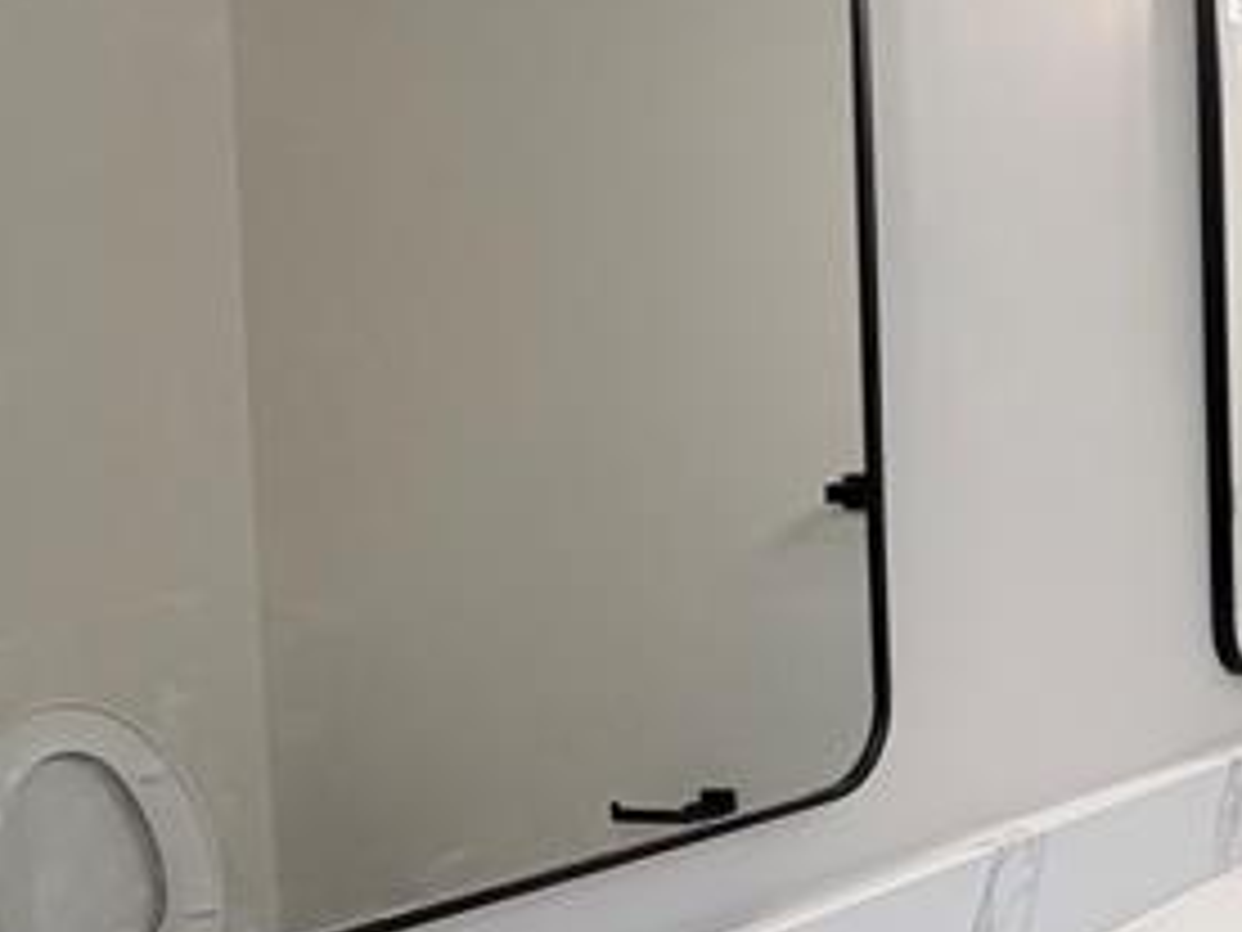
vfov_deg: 28.0
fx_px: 1866
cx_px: 1832
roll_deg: +0.8
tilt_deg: -4.2
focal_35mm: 52
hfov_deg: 26.9
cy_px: 549
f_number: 2.2
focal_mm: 2.22
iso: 125
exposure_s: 1/120
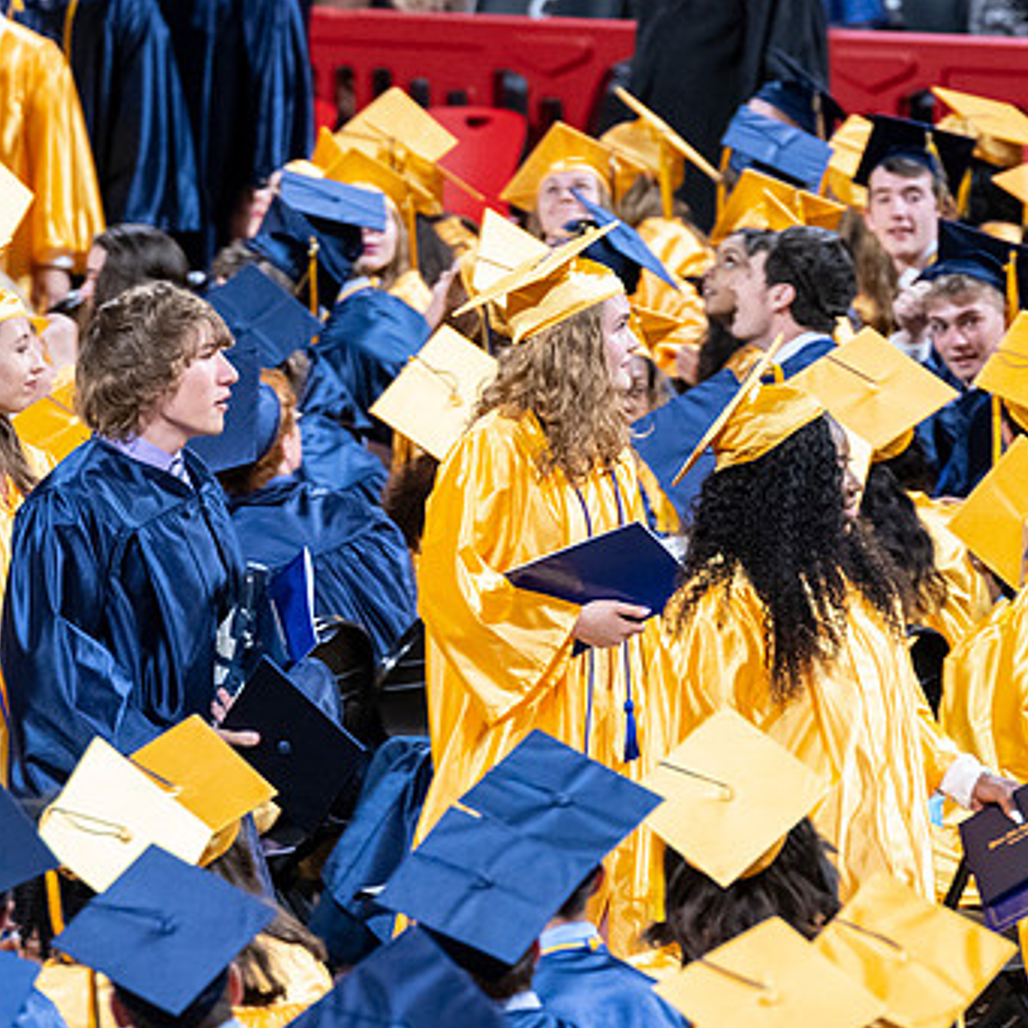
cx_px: 575
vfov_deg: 4.0
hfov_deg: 4.0
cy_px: 422
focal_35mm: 433
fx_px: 14548
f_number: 4
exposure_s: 1/200
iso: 2000
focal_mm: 200
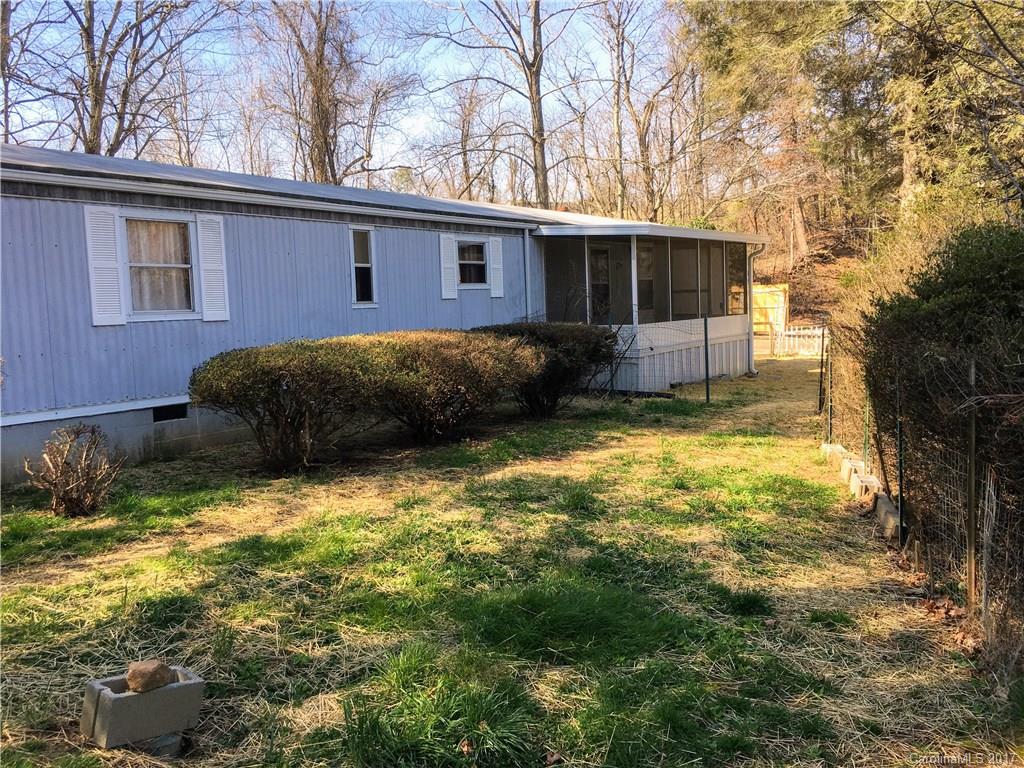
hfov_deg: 61.7
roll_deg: +1.2
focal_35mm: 29
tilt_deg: -4.5
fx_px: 858
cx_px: 512
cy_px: 384
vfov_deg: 48.2
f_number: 2.2
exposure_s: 1/450
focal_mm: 4.15
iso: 25
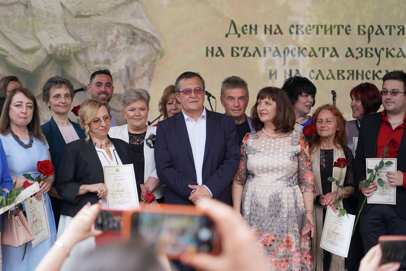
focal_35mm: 105
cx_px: 203
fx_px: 1184
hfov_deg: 19.5
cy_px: 136
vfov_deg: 13.0
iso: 125
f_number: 4
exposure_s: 1/160
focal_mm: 105
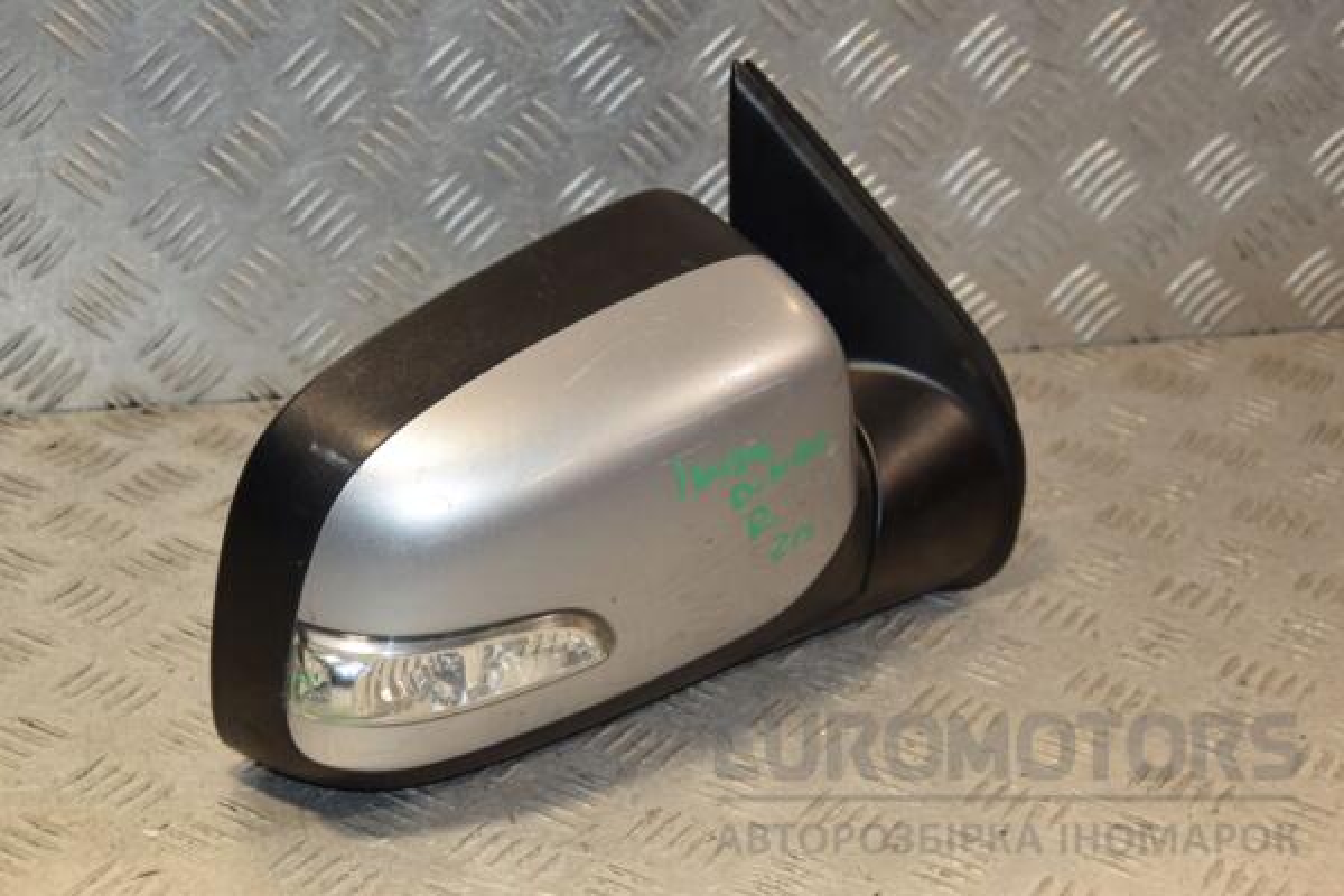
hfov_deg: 28.1
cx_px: 672
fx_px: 2688
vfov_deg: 18.9
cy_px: 448
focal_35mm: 72
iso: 800
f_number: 5.6
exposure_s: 1/200
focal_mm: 48
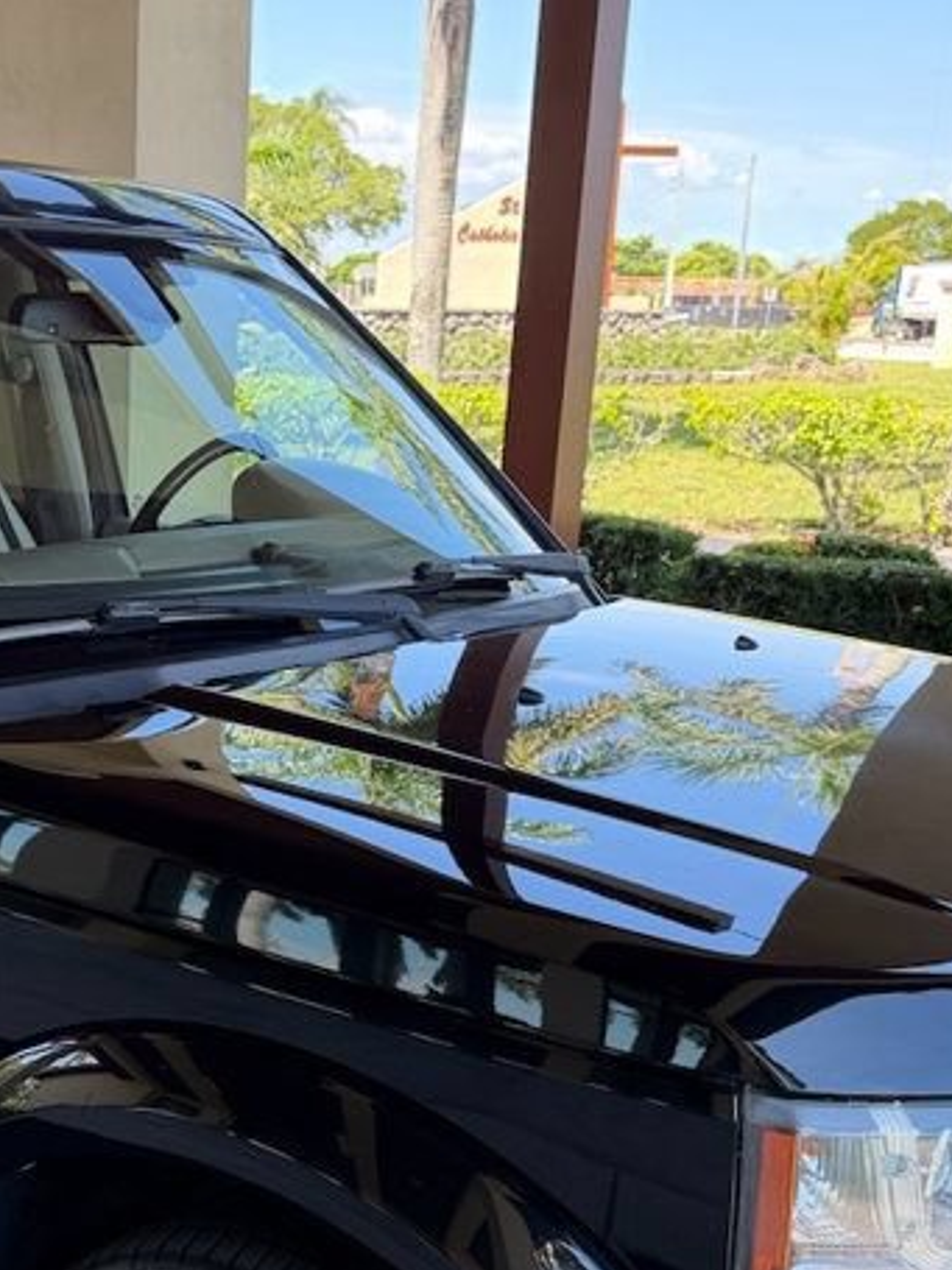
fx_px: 1981
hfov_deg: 26.3
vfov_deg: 34.9
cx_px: 126
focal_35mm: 54
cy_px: 935
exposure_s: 1/299
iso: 80
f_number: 1.78
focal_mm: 6.76
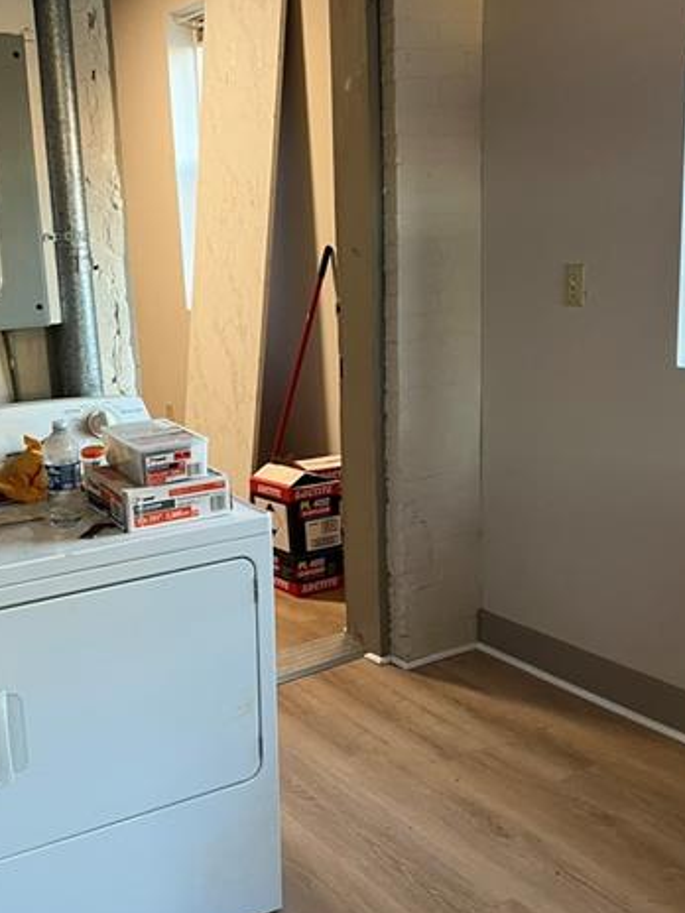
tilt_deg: -13.5
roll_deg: +3.9
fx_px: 1135
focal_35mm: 43
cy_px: 496
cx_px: 238
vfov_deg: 43.8
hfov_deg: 33.4
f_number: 1.5
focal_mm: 5.7
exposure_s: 1/60
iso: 160
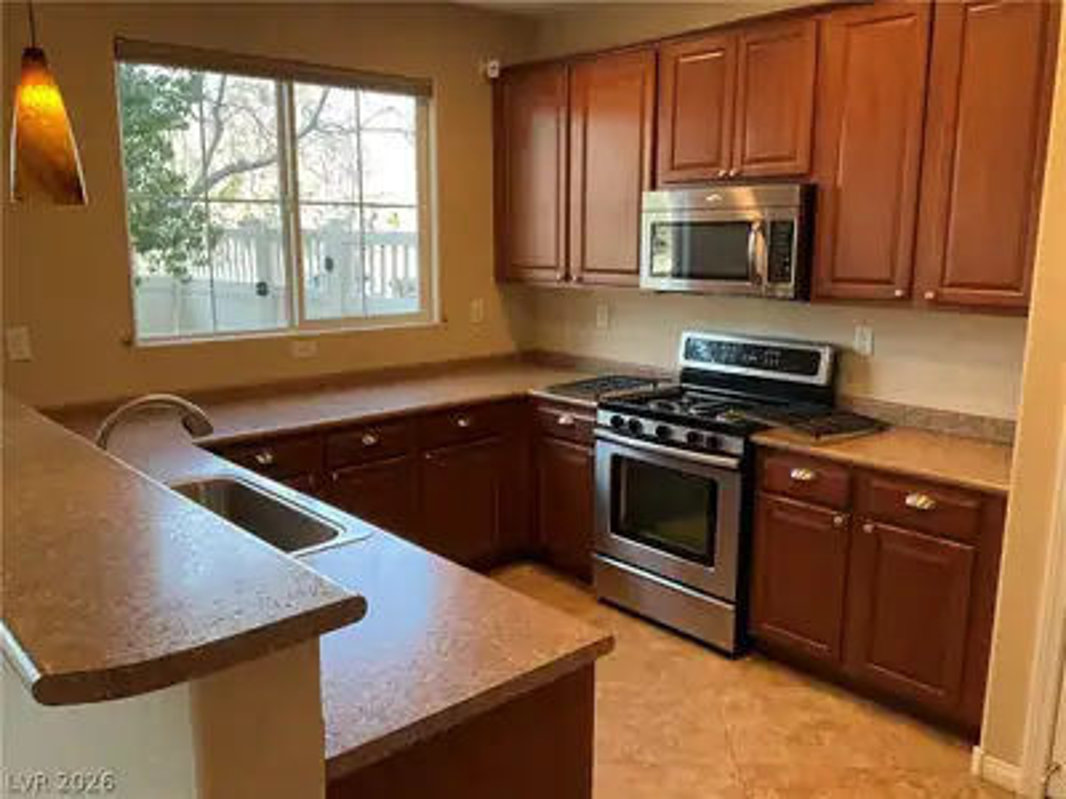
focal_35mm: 29
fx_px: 893
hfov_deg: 61.7
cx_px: 533
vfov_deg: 48.2
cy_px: 400
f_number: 1.8
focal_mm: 3
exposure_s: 1/60
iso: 80
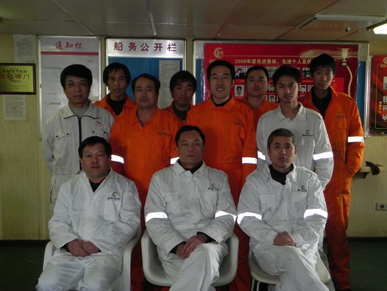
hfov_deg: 45.8
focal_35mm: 41
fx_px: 458
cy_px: 146
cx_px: 194
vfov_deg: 35.1
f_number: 3.2
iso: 200
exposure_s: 1/30
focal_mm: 7.3
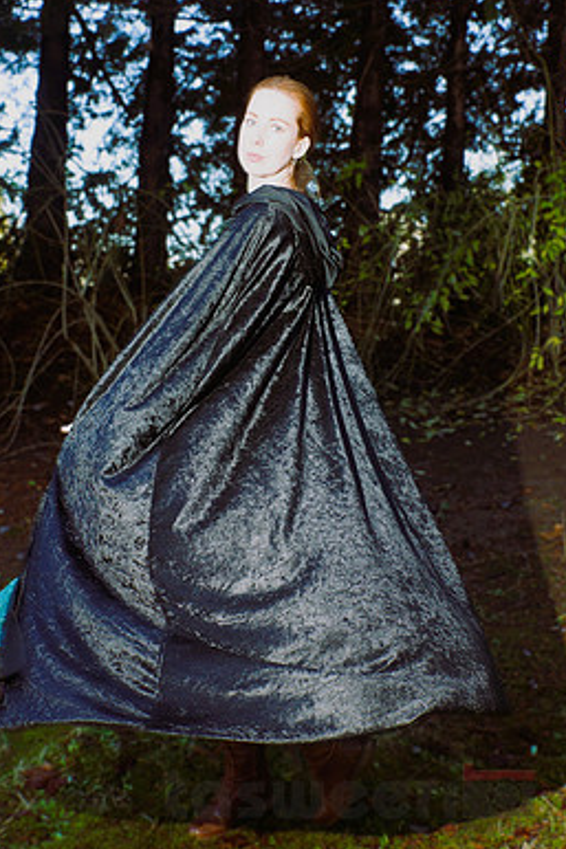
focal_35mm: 42
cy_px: 378
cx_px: 251
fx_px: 991
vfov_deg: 46.3
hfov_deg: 31.8
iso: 400
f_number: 5.6
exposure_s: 1/80
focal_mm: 24
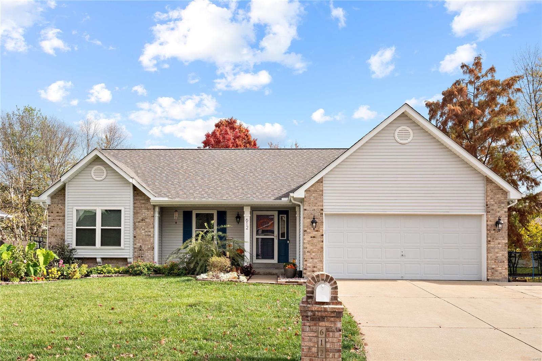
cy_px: 180
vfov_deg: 38.9
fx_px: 512
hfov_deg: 55.8
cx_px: 271
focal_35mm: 34
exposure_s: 1/1000
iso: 400
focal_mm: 17
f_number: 8
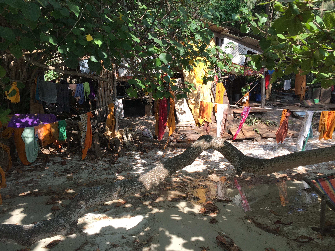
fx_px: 281
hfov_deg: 61.7
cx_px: 168
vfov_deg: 48.2
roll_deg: +0.3
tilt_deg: -7.3
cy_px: 126
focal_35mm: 29
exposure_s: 1/670
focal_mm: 4.15
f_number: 2.2
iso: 32
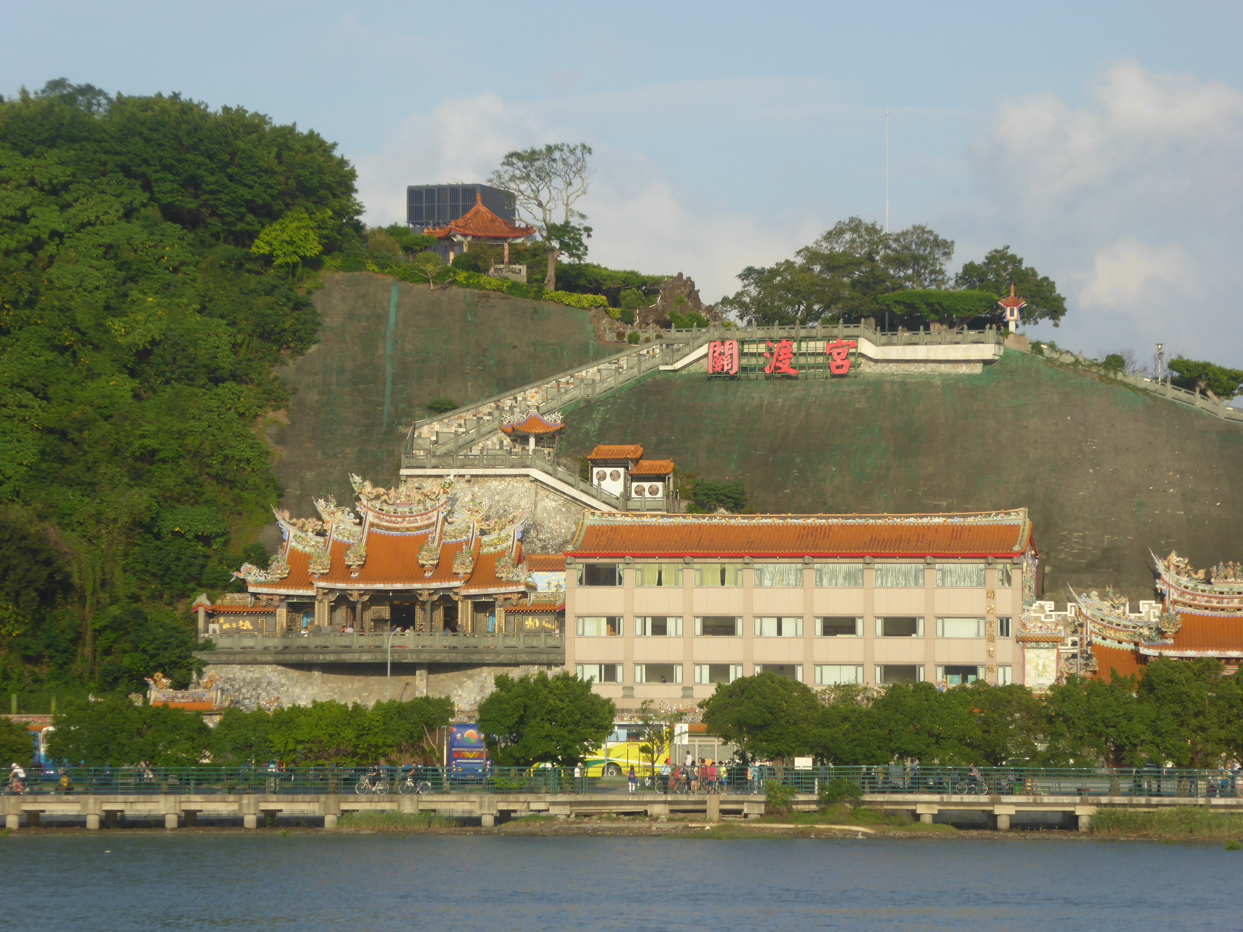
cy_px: 466
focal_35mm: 168
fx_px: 6033
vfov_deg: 8.8
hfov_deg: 11.8
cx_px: 622
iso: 100
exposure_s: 1/320
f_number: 5.4
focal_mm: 27.1
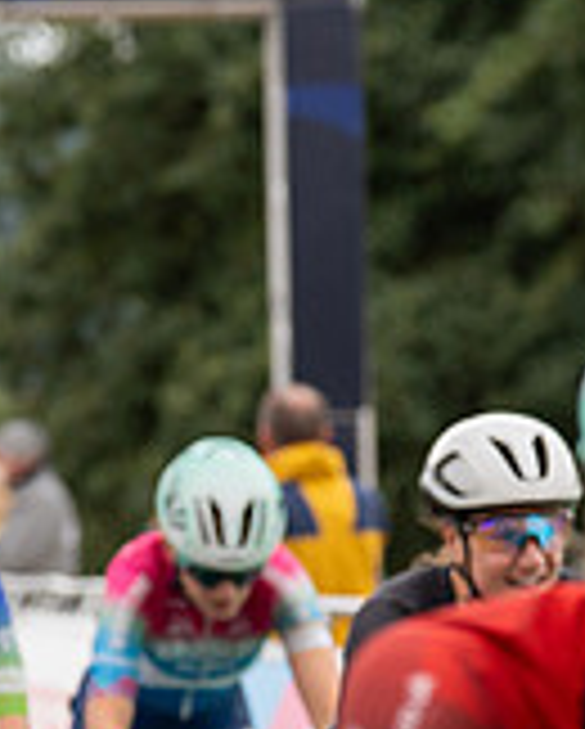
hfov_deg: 5.1
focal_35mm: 302
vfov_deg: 6.4
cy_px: 443
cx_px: -207
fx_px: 6524
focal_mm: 90
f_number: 3.5
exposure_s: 1/1000
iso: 250
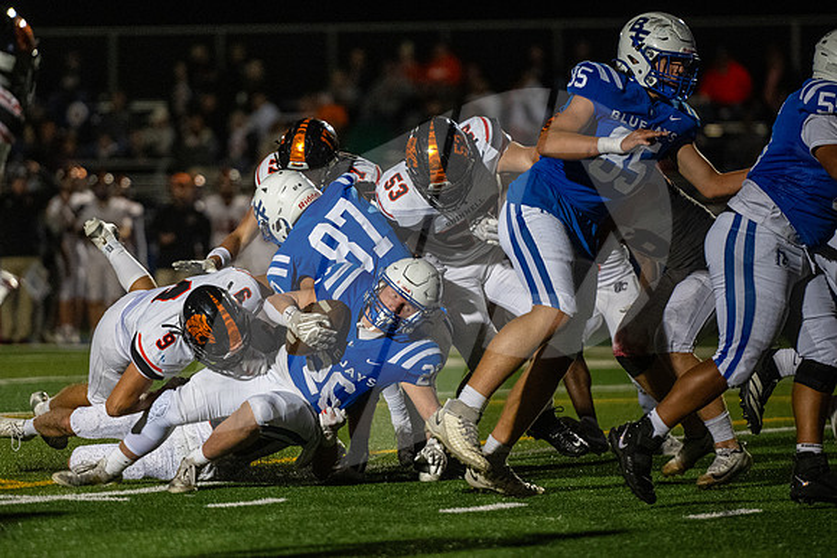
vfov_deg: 5.3
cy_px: 289
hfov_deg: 7.9
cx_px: 381
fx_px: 6045
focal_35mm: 260
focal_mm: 200
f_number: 2.8
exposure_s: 1/1600
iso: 4000
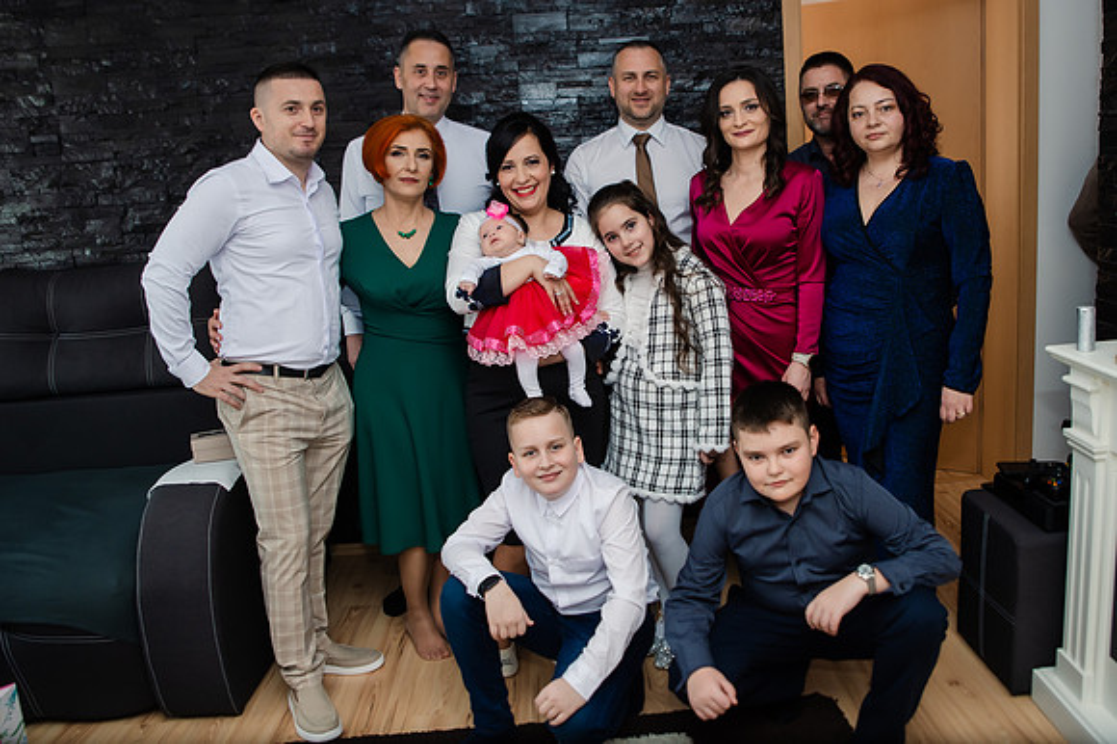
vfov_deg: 45.6
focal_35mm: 28
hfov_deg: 64.7
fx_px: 880
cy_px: 304
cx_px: 615
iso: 500
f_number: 3.5
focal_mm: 24
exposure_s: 1/250
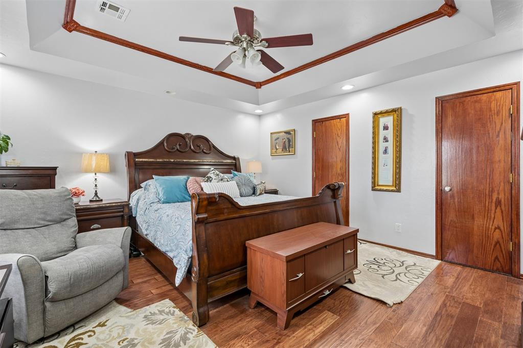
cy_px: 174
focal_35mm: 16
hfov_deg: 96.7
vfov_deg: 73.7
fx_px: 232
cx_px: 262
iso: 200
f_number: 8
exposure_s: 1/5
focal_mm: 16
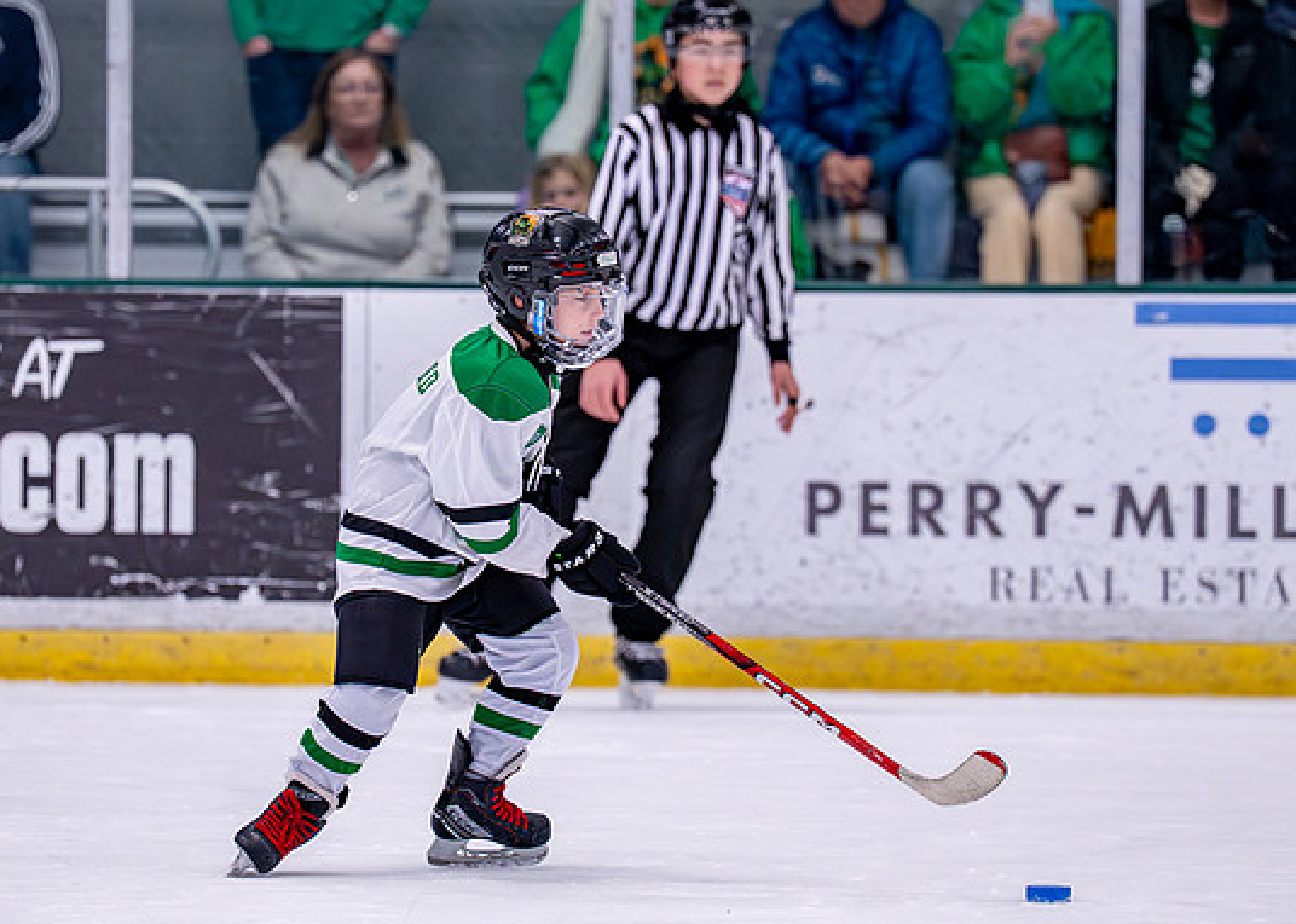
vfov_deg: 5.0
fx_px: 10666
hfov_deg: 7.0
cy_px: 482
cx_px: 575
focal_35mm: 290
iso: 2500
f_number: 2.8
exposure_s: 1/1250
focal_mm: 168
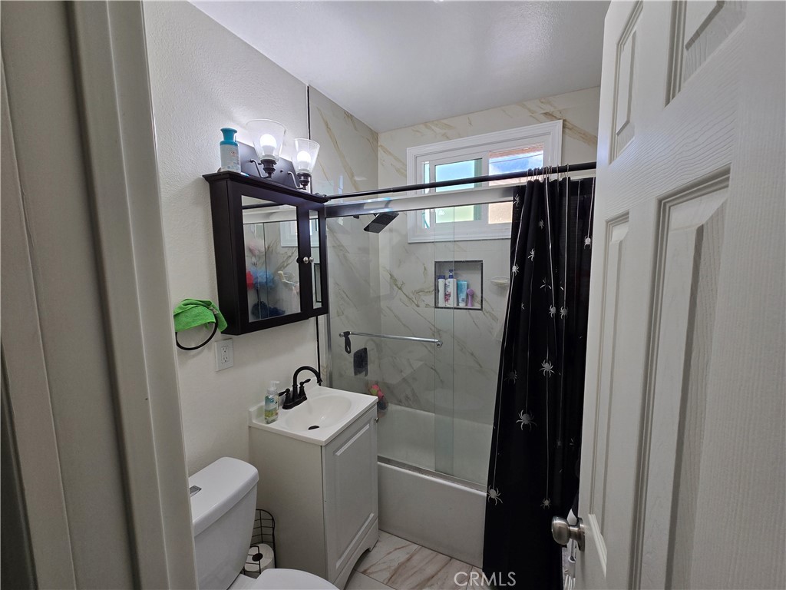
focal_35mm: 13
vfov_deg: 89.9
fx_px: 295
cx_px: 393
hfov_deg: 106.2
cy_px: 295
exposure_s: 1/120
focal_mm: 2.2
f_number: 2.2
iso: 64
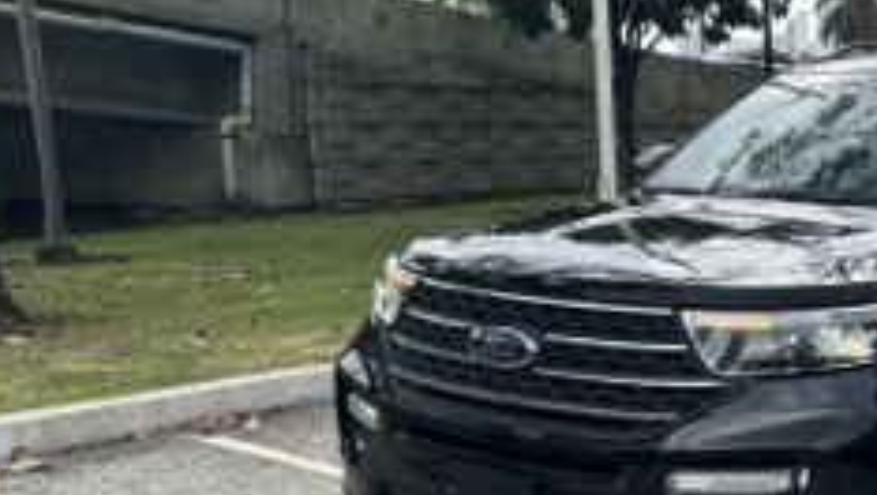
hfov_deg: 33.3
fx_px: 1350
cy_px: 364
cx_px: 851
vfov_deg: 20.6
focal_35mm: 58
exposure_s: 1/949
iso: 50
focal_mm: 5.7
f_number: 1.5
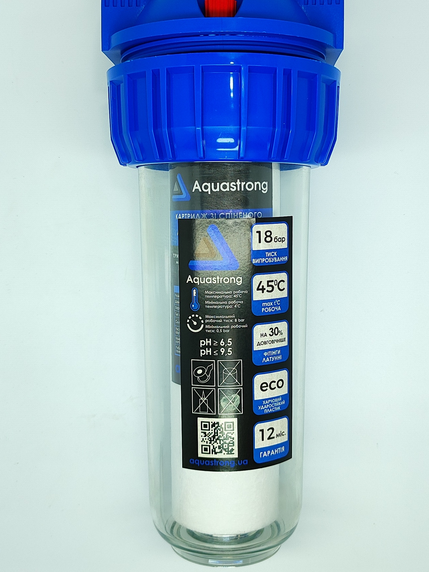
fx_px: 463
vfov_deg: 63.2
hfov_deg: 49.7
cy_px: 251
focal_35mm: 28
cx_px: 227
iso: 125
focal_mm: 5.89
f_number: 1.89
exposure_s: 1/160
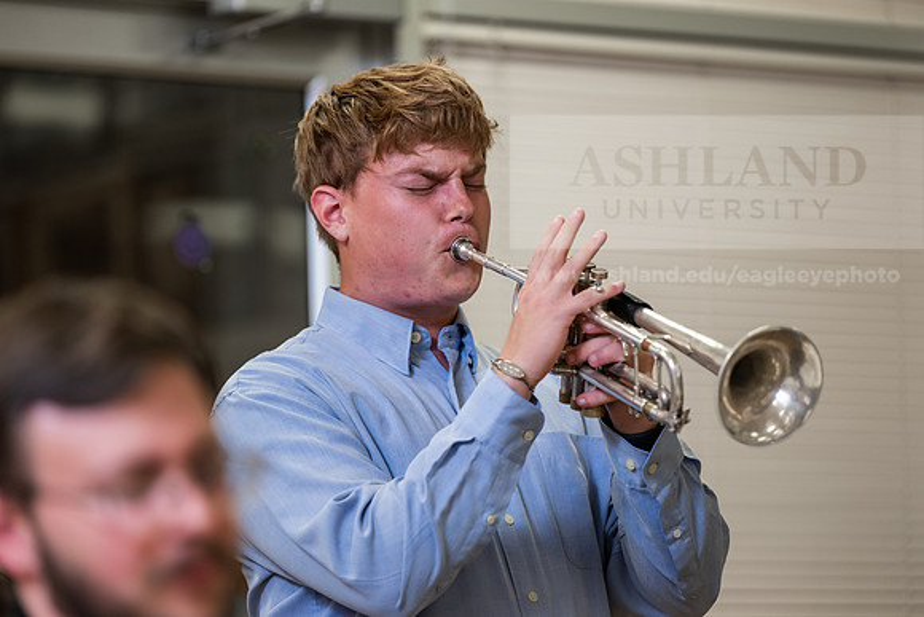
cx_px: 462
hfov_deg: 10.3
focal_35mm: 200
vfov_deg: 6.9
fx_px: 5134
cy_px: 308
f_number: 3.2
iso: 1250
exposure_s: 1/200
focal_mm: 200
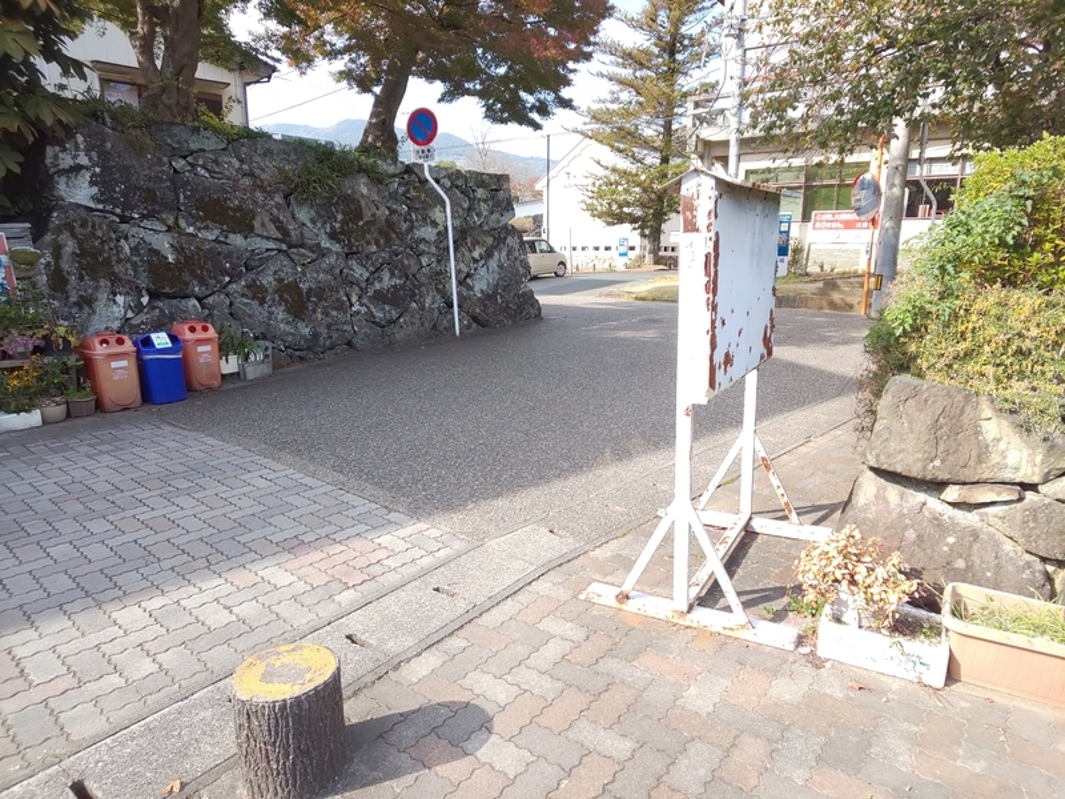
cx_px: 532
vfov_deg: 66.0
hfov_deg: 81.7
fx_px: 615
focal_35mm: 20
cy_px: 400
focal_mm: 3.45
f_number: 1.94
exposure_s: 1/188
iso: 28
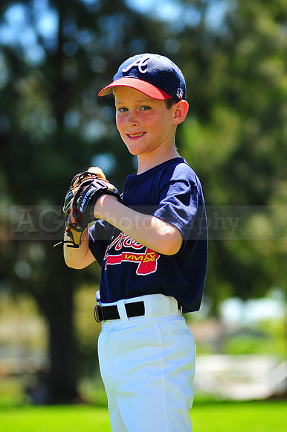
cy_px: 216
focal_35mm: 180
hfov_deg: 7.6
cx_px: 144
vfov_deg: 11.4
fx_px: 2155
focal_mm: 180
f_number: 5
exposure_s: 1/400
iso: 200
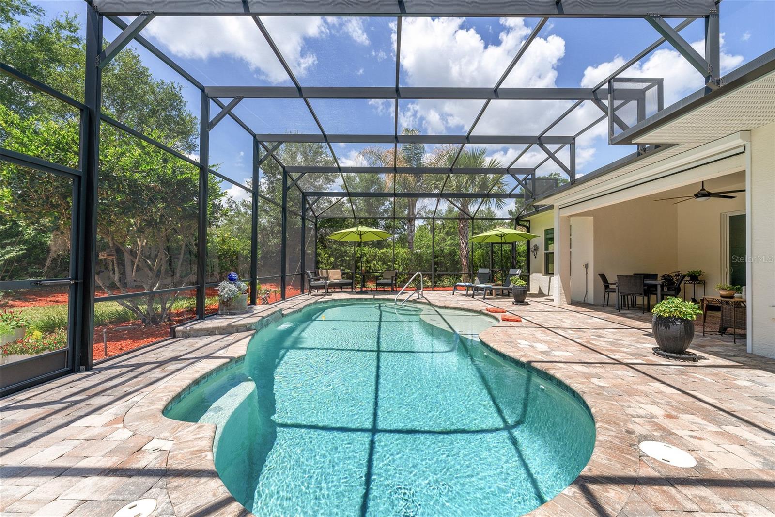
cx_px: 388
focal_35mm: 14
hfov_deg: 104.3
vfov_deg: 81.2
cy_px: 258
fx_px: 301
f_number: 8
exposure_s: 1/250
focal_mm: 14
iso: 125
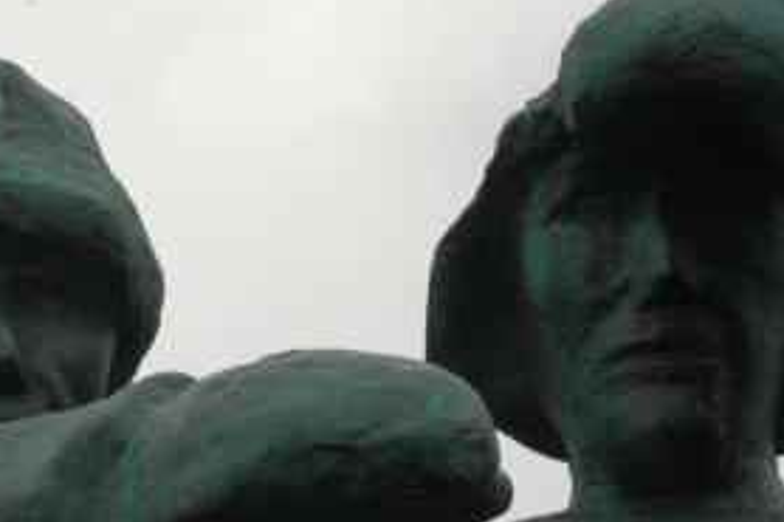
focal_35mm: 241
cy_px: 621
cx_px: 450
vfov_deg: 5.7
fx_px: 5245
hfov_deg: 8.5
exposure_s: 1/100
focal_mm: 62
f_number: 22
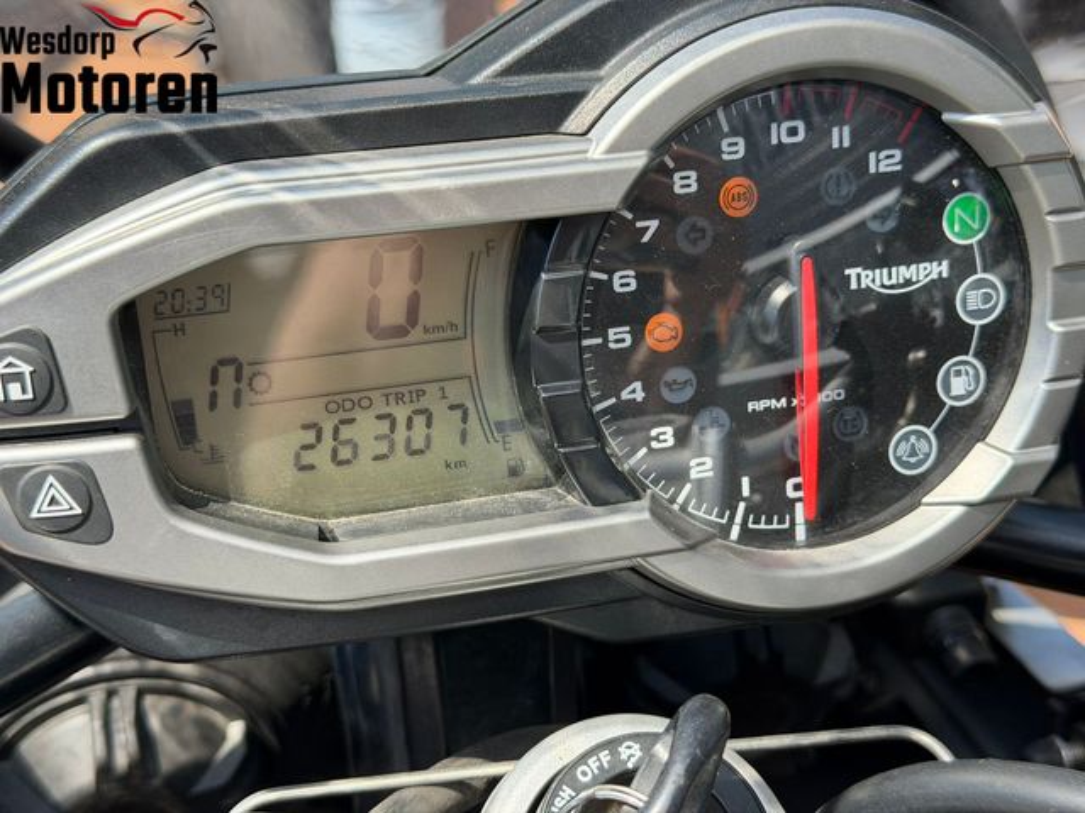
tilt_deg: -36.5
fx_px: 1505
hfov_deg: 39.7
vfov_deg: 30.3
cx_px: 542
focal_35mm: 48
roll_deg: -2.8
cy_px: 406
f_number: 1.78
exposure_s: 1/1795
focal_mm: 6.76
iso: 100
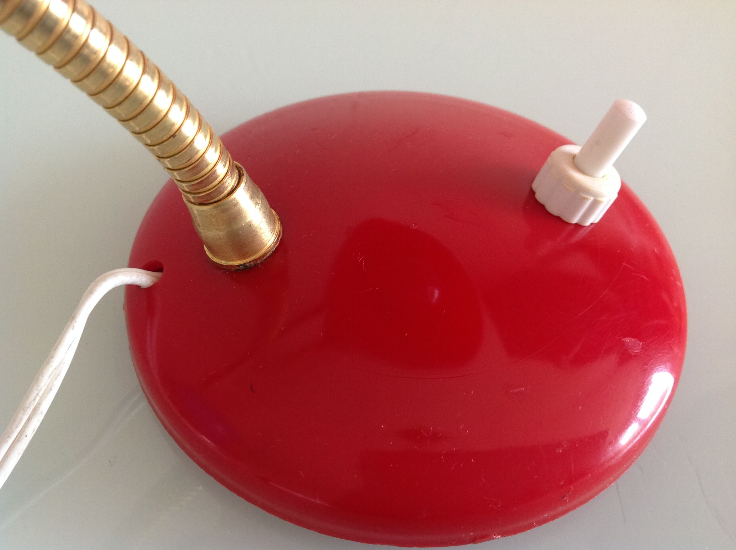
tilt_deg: -50.0
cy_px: 275
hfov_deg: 52.7
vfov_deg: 40.6
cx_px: 368
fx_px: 743
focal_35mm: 35
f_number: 2.4
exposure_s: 1/15
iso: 125
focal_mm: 4.28
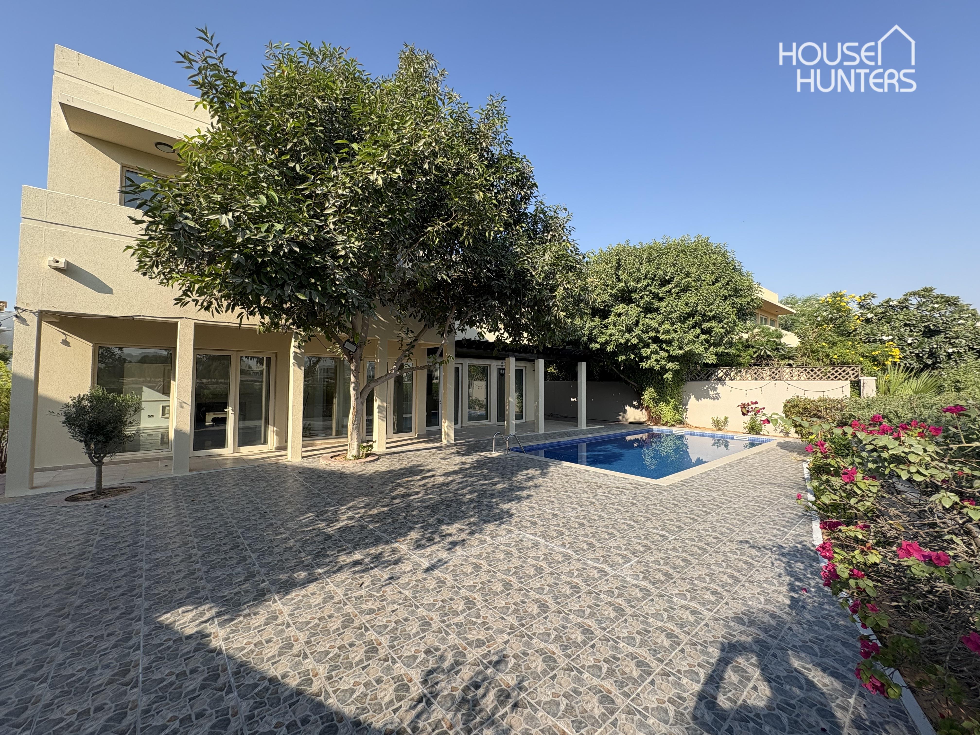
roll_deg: -0.1
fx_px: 396
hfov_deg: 102.1
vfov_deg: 85.7
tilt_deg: +2.2
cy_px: 368
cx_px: 490
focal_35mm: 14
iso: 40
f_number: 2.2
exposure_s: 1/812
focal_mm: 2.22
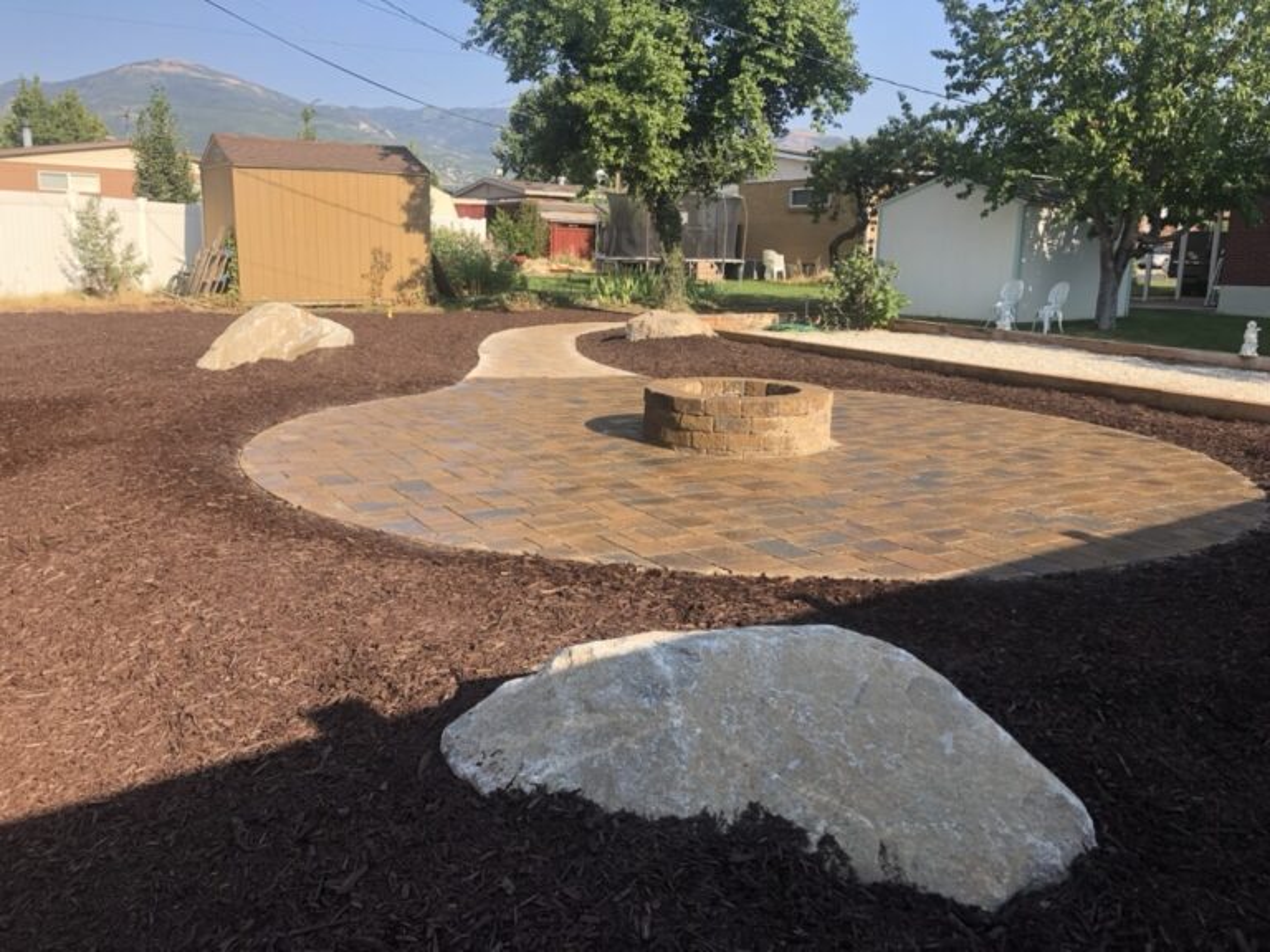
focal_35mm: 28
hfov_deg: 63.4
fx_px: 1027
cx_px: 635
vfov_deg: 49.7
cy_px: 476
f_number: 1.8
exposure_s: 1/857
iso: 20
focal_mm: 3.99
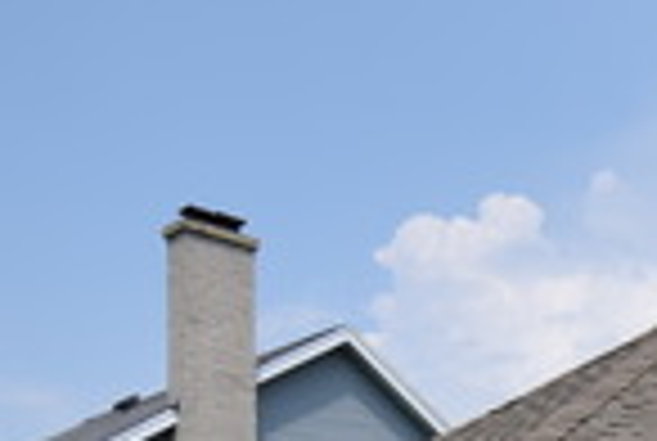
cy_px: 875
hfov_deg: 25.1
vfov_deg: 15.3
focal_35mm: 72
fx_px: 1320
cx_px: 792
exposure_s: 1/200
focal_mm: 11
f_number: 9
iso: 100
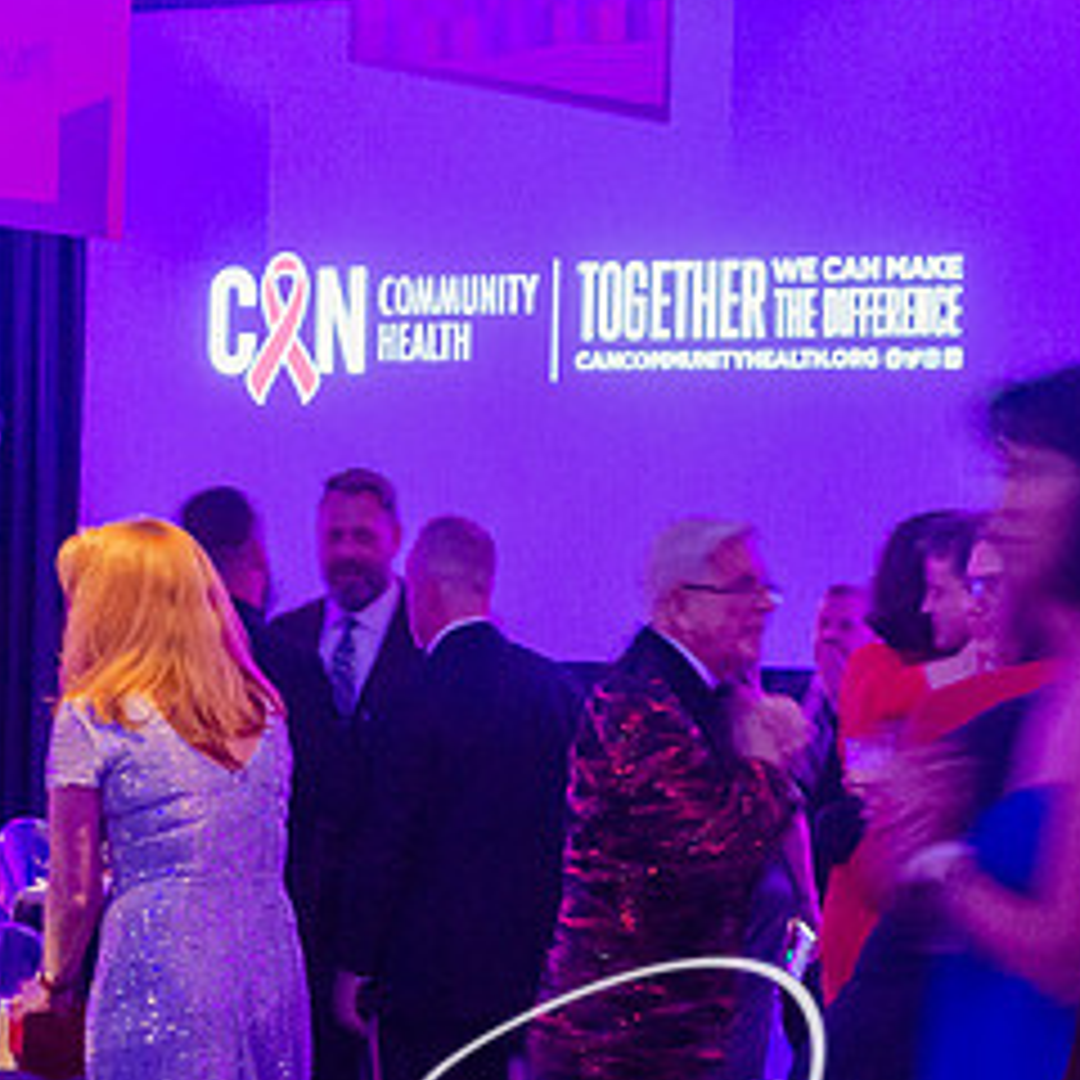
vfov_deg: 10.3
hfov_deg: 10.3
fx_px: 5965
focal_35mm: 169
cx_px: 184
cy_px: 792
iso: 3200
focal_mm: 55
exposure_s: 1/8
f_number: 5.6
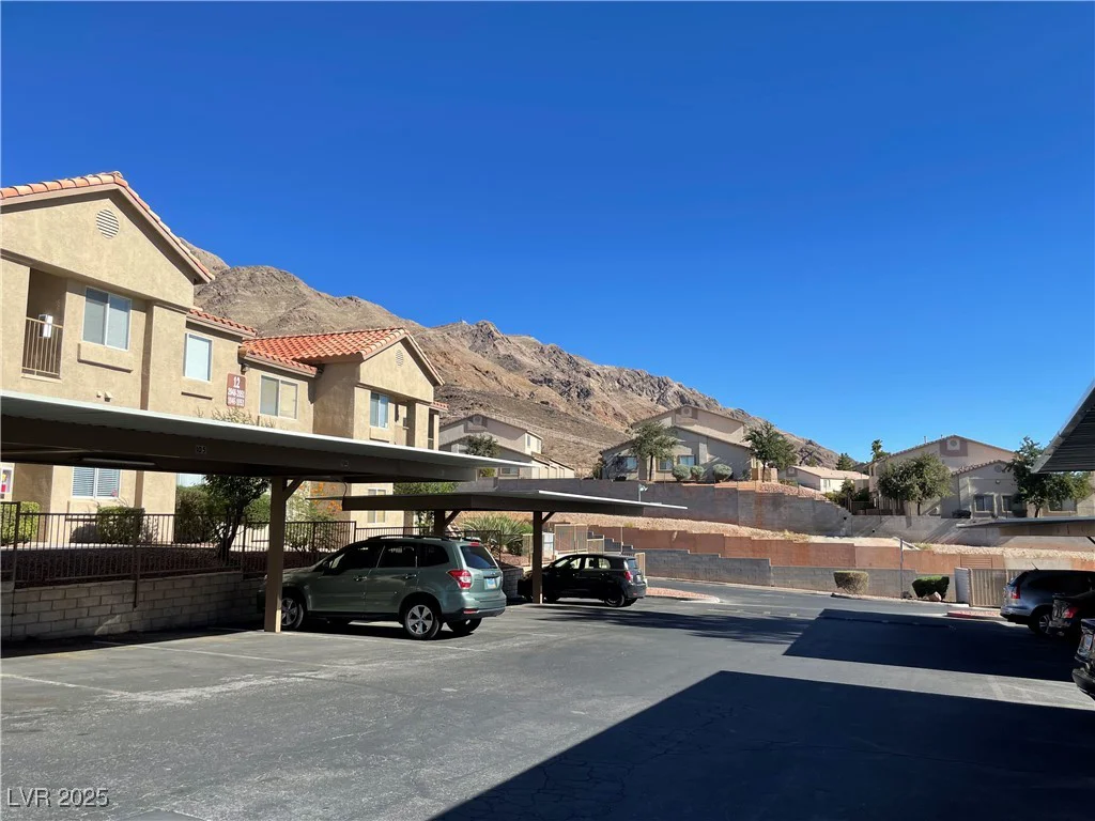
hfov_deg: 67.3
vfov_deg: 53.1
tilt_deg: +8.1
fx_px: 822
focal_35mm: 26
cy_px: 410
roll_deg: +1.1
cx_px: 548
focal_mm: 4.2
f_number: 1.6
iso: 32
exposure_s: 1/2882
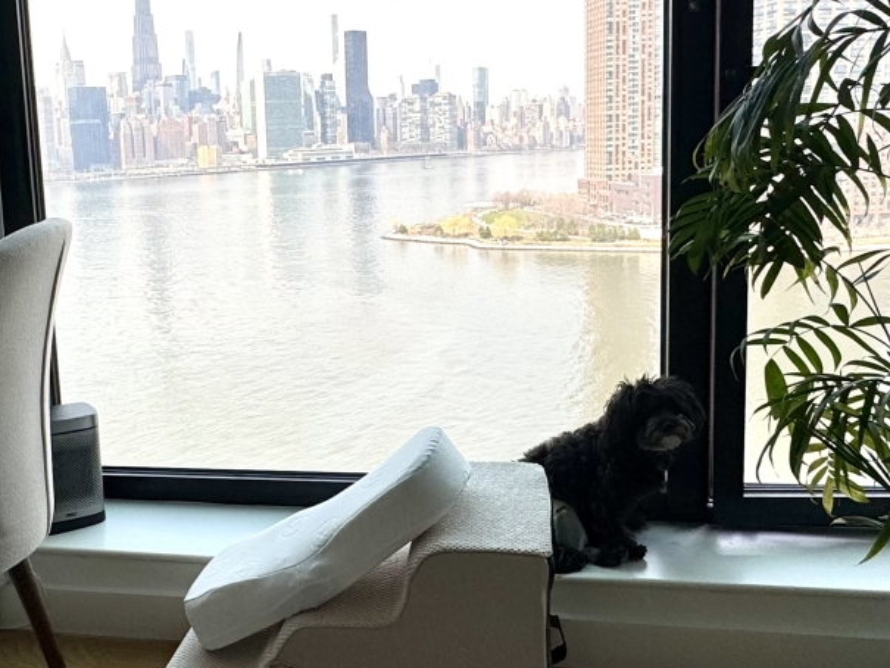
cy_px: 271
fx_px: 951
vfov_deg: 38.5
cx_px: 296
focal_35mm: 37
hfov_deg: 49.3
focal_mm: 2.22
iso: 40
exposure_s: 1/456
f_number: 2.2
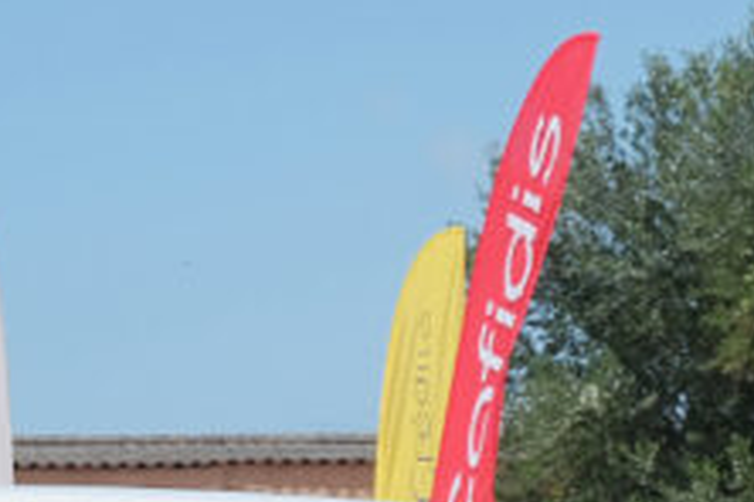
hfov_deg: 6.6
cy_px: 1121
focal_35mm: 313
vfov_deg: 4.3
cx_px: 363
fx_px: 6555
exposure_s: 1/250
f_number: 9
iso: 160
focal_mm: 45
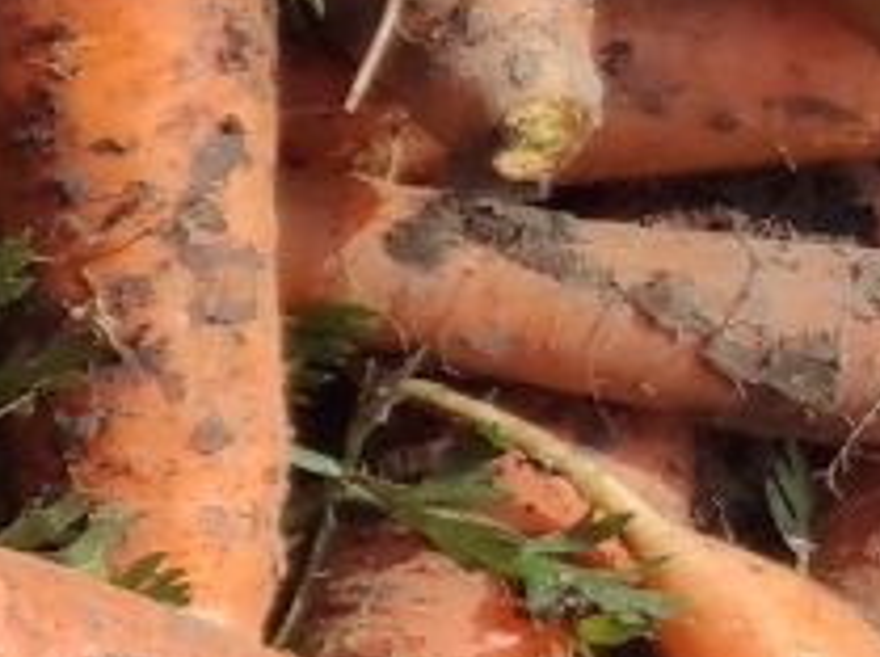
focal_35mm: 173
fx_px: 4390
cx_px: -1857
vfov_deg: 8.5
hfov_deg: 9.0
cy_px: -4
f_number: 1.89
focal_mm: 5.43
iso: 100
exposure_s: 1/1919
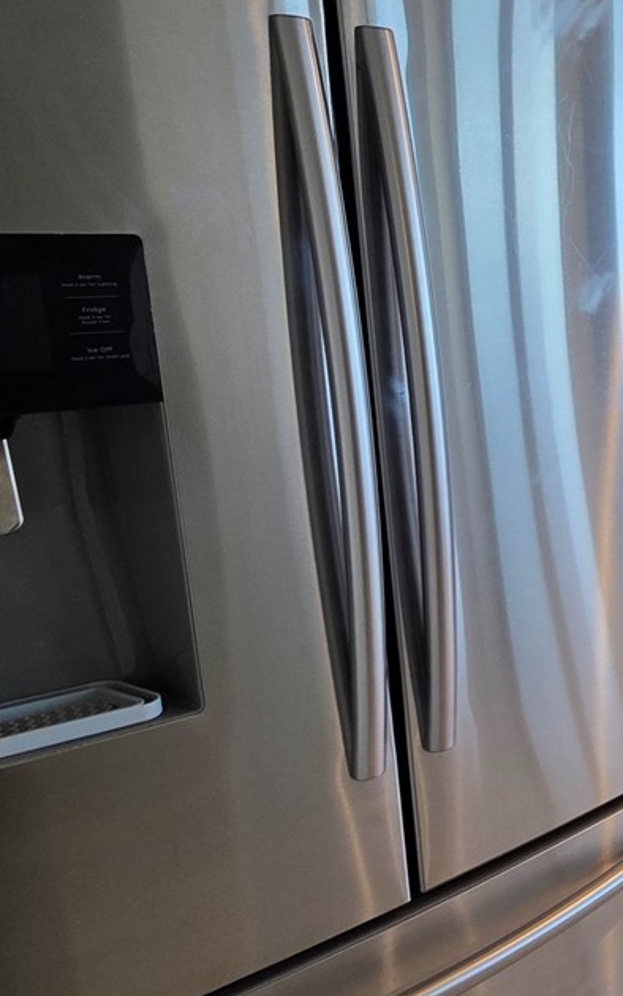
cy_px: 440
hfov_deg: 25.3
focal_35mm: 35
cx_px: 979
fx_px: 950
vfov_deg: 55.2
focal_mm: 2.2
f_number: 1.9
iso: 80
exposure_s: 1/120
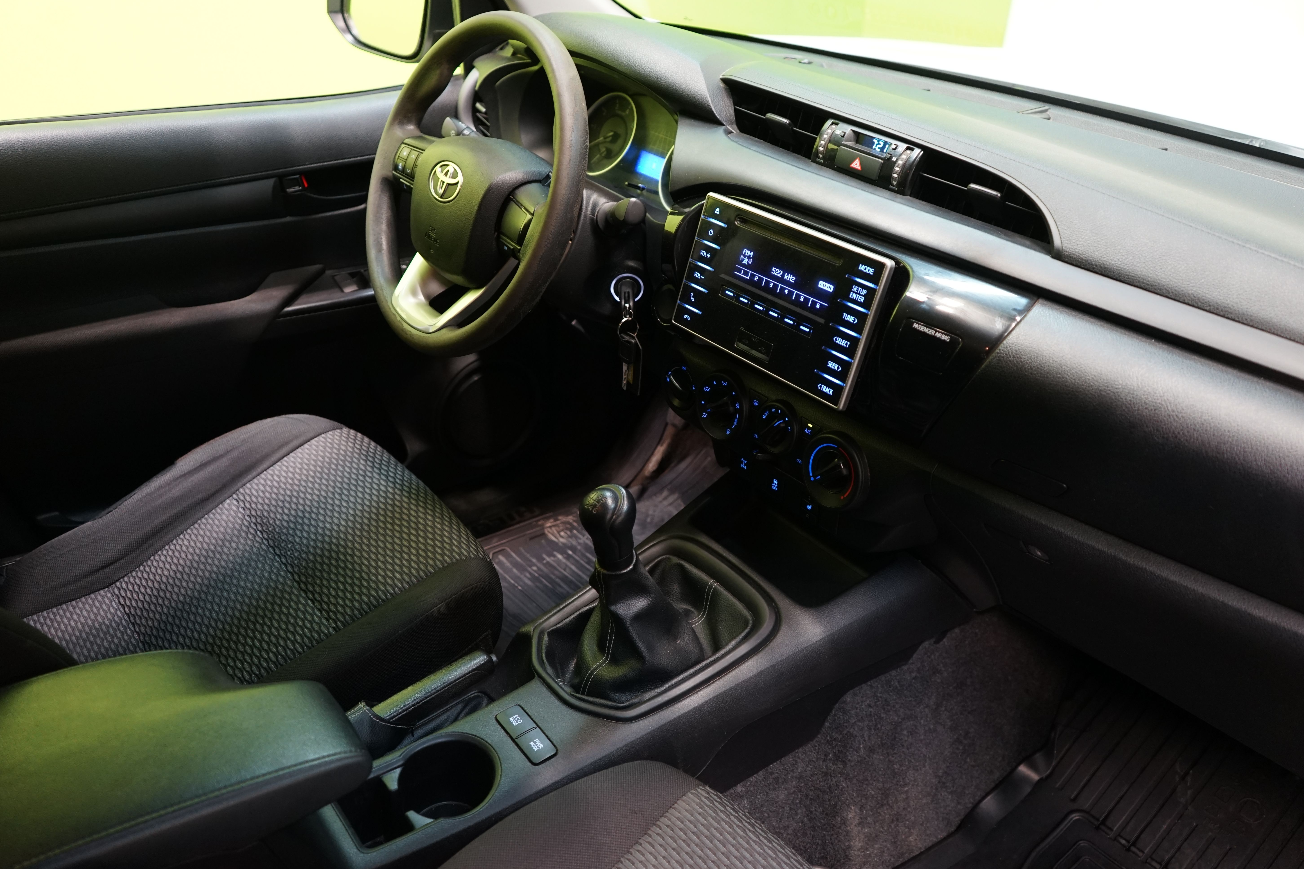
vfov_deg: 45.0
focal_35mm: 29
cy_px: 423
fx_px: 1050
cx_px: 653
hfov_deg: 63.7
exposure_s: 1/30
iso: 1000
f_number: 3.5
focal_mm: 28
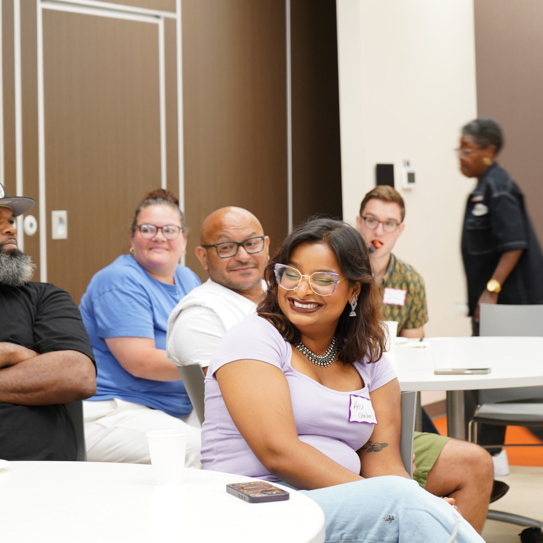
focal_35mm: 90
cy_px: 273
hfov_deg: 19.3
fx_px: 1597
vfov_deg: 19.3
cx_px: 258
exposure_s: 1/40
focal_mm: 70
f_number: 5.6
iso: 1250
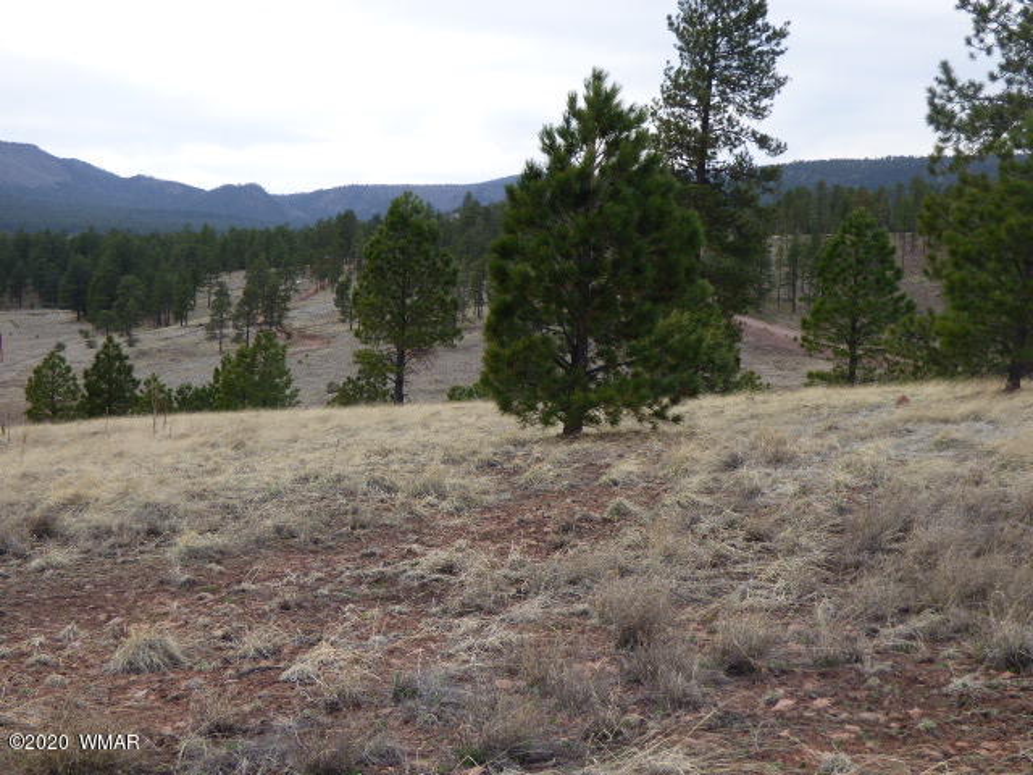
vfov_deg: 27.5
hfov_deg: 36.2
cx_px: 516
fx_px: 1582
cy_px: 388
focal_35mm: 53
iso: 100
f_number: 3.9
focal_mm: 9.1
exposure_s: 1/400
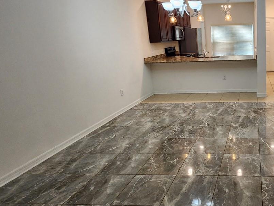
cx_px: 235
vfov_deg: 52.8
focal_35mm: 26
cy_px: 85
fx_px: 206
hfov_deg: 59.6
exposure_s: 1/60
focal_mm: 2.2
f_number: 2.2
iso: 200
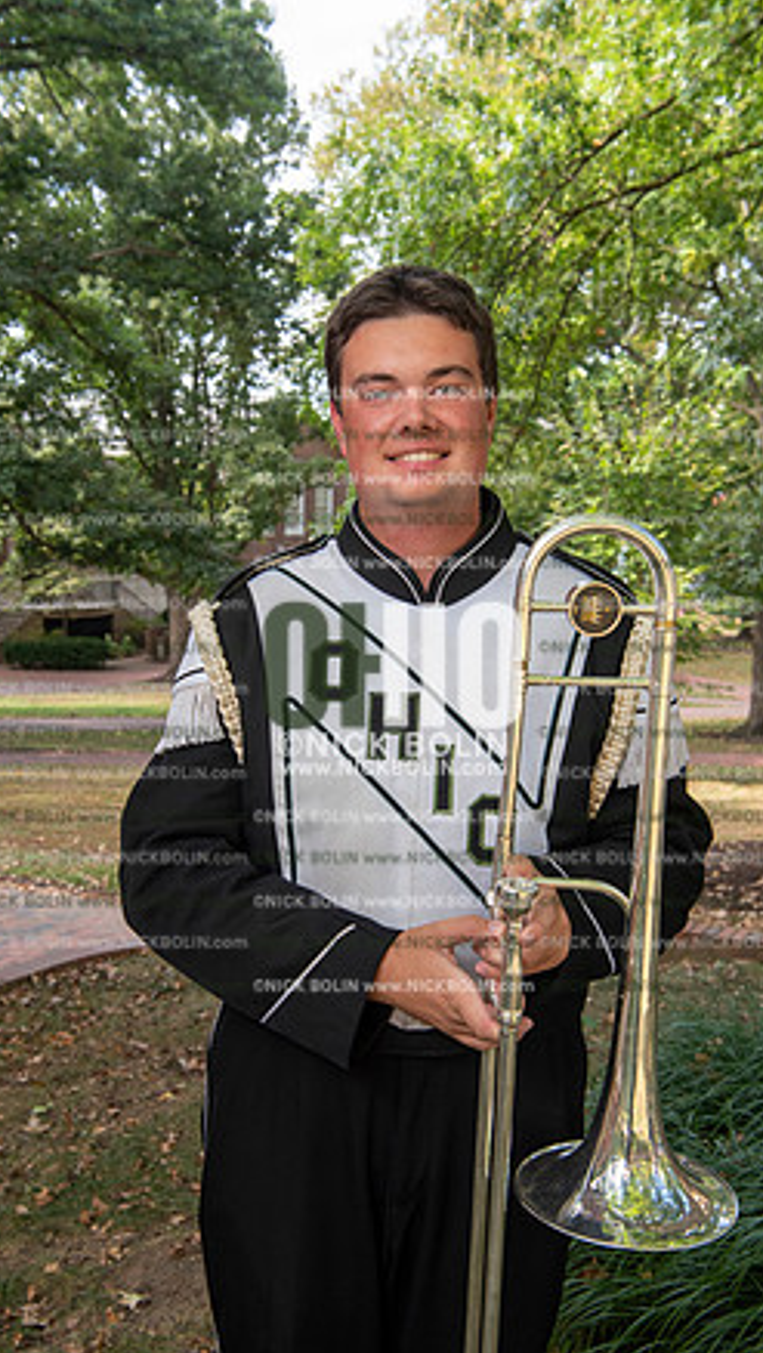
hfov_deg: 27.8
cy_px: 689
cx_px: 392
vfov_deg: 47.3
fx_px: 1544
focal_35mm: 43
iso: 500
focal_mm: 40
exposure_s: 1/100
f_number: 8
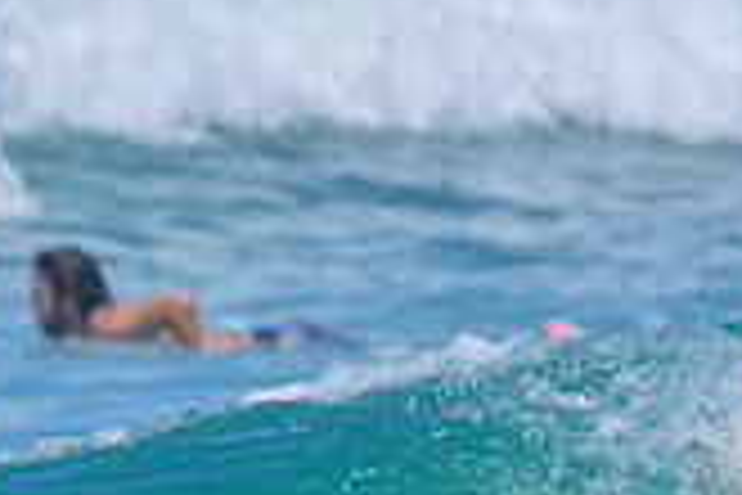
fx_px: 48824
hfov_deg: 0.9
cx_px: 1311
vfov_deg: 0.6
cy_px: 804
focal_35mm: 2369
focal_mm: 530
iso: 560
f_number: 11
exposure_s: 1/2000
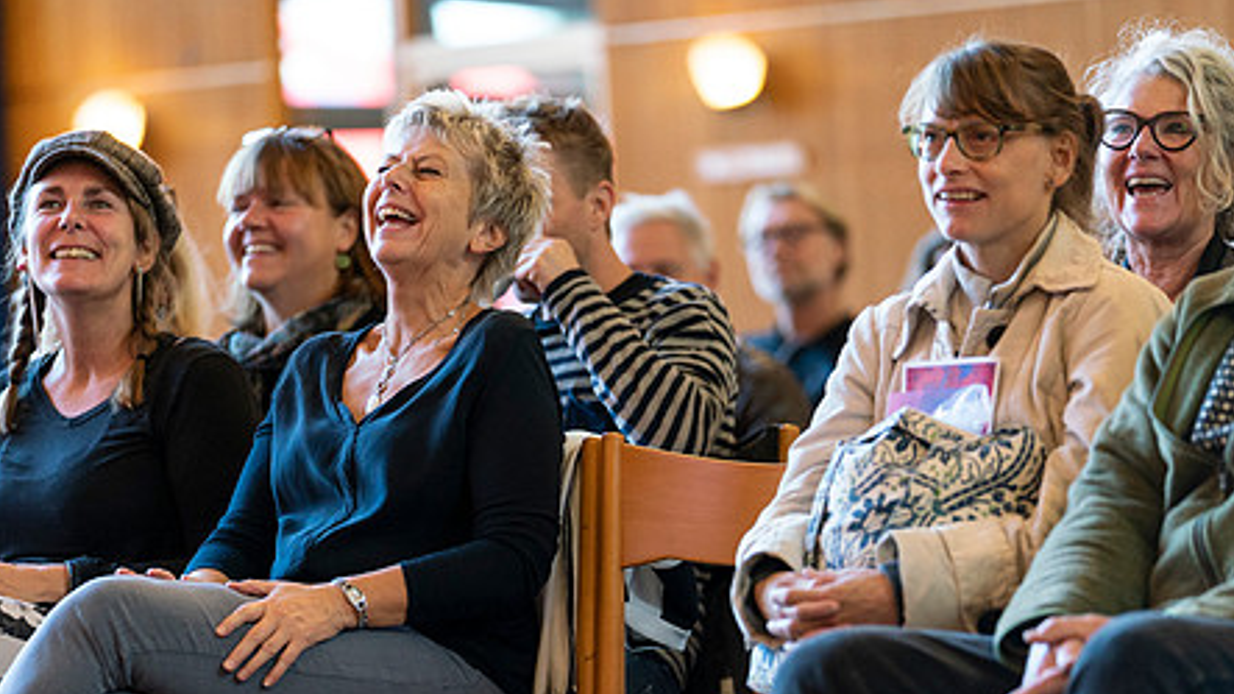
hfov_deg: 9.9
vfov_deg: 5.6
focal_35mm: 218
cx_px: 538
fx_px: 7132
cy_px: 511
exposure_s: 1/320
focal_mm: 159
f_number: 2.8
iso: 2000
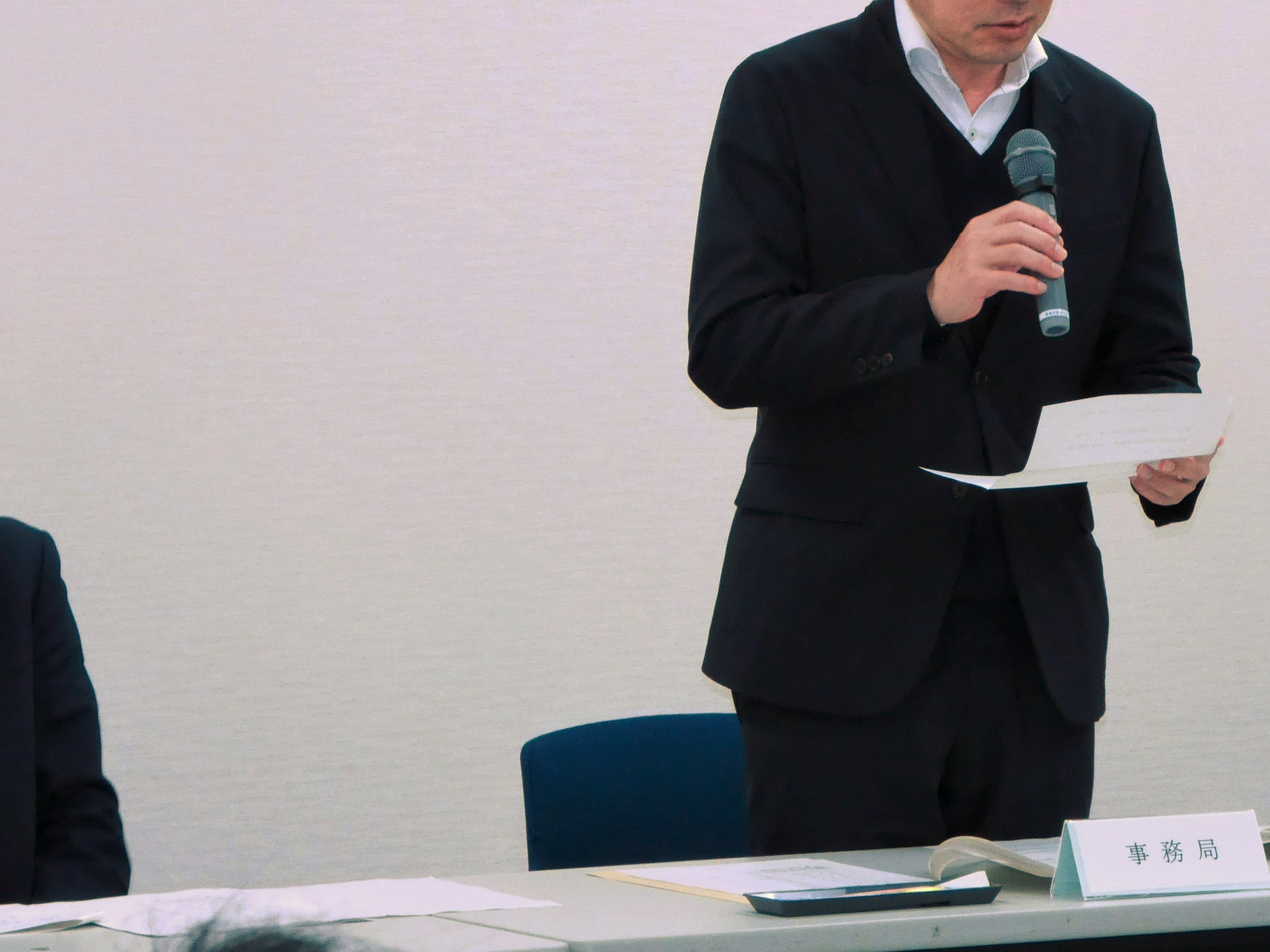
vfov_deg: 6.4
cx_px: 938
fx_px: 8548
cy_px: 335
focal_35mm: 233
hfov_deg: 8.5
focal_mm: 26.9
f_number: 5.4
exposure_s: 1/60
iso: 400
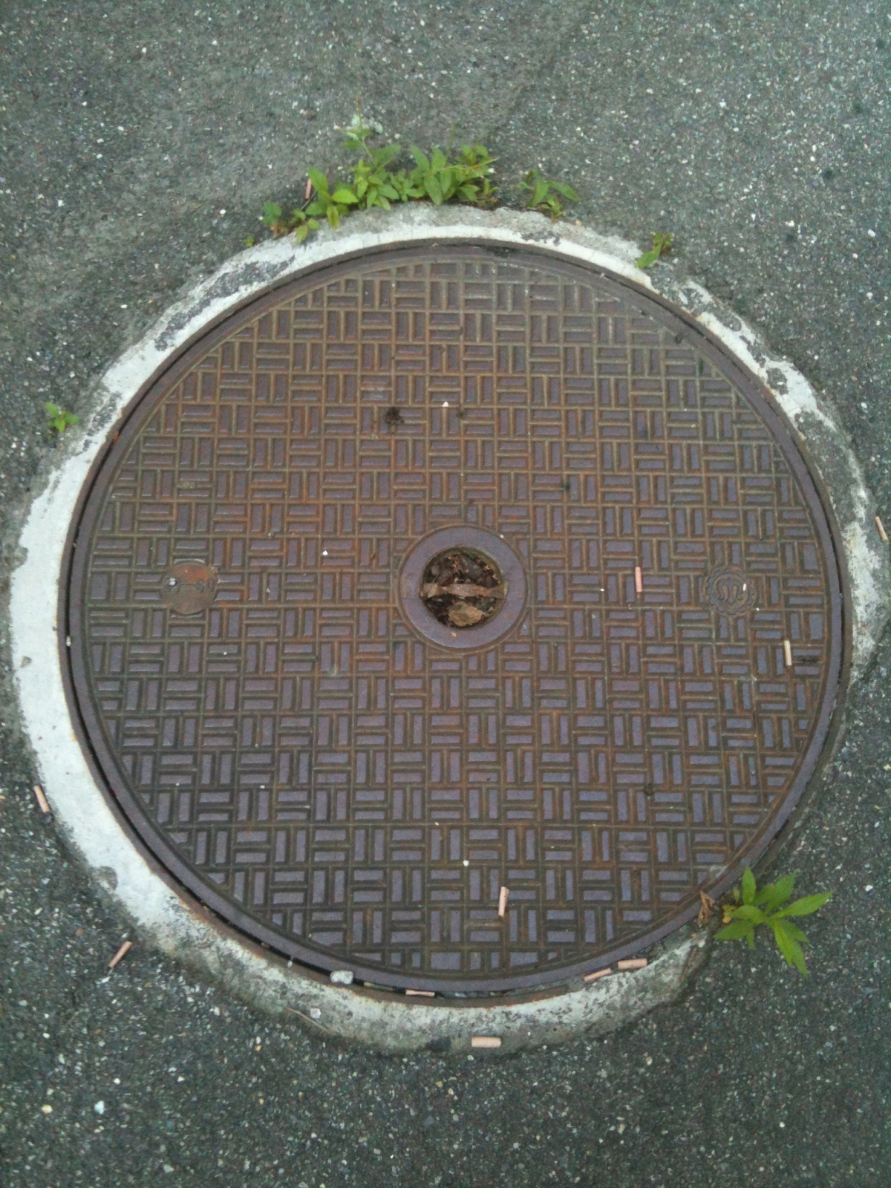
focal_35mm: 35
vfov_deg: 52.6
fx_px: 1201
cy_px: 594
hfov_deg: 40.7
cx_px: 446
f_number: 2.8
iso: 125
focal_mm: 3.85
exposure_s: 1/120
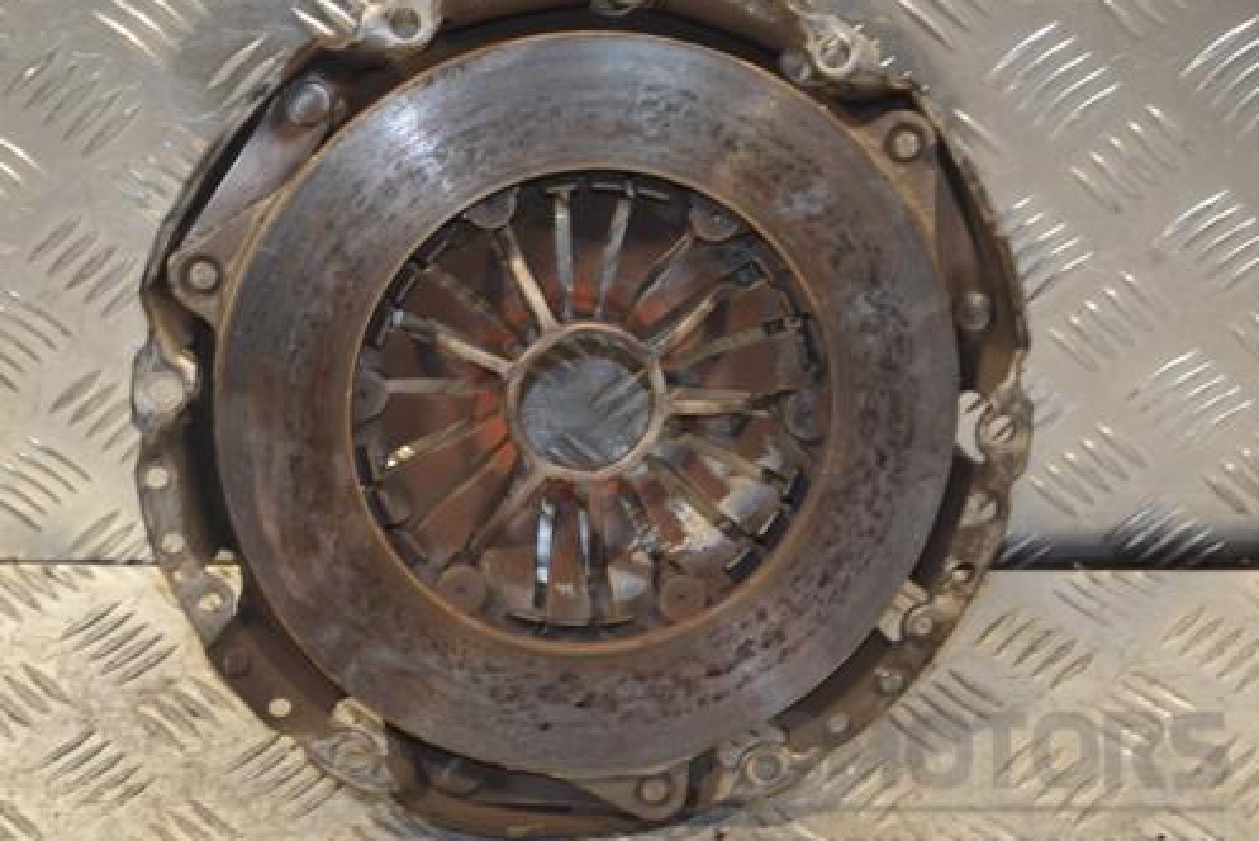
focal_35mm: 76
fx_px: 2659
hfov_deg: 26.6
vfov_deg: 18.0
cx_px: 517
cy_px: 413
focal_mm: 42
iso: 400
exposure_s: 1/60
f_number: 5.3
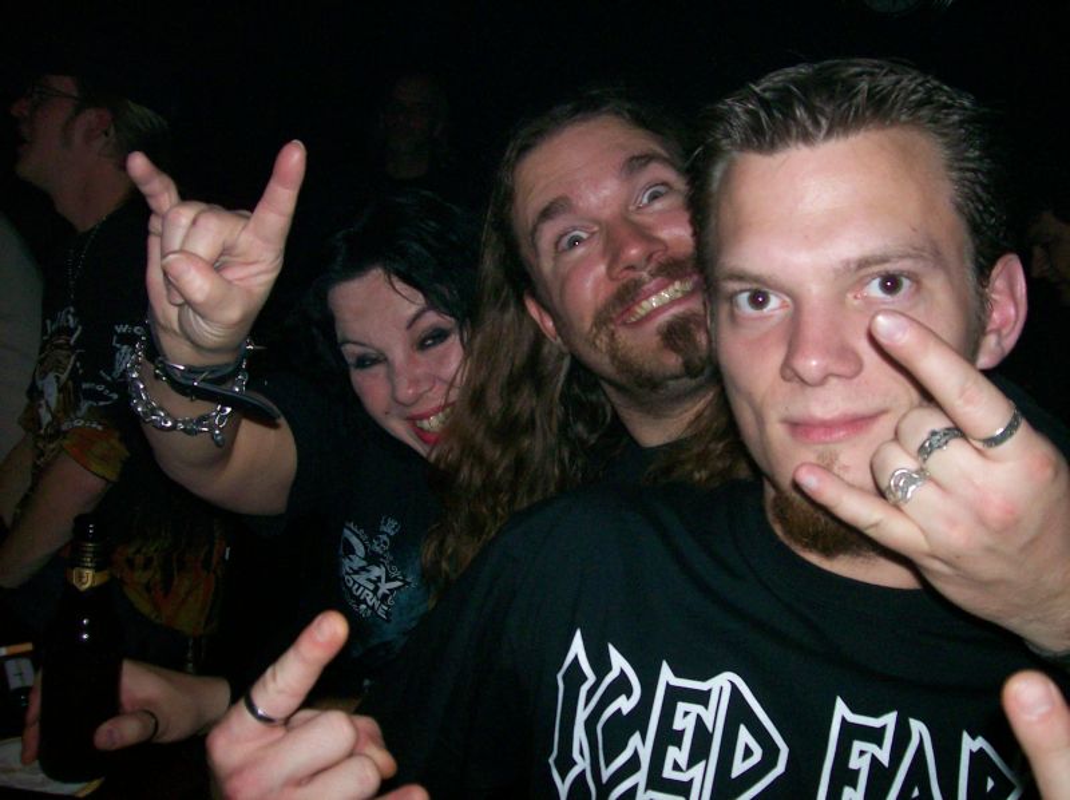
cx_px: 535
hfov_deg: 51.4
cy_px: 400
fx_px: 1111
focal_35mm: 36
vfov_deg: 39.6
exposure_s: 1/64
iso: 140
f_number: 2.7
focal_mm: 6
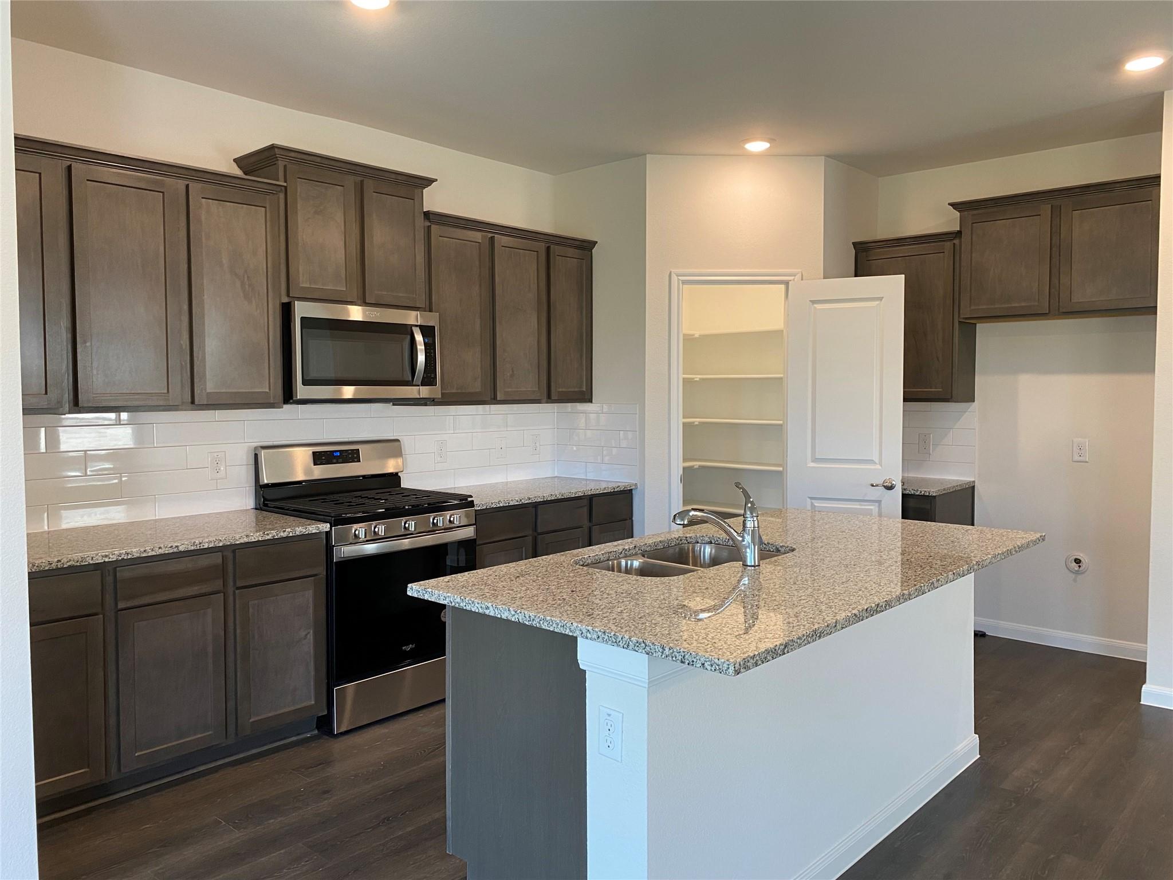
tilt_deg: -4.1
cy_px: 440
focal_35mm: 26
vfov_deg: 53.1
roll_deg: +0.2
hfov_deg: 67.3
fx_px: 881
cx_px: 586
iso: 100
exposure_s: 1/60
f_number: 1.8
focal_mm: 4.25
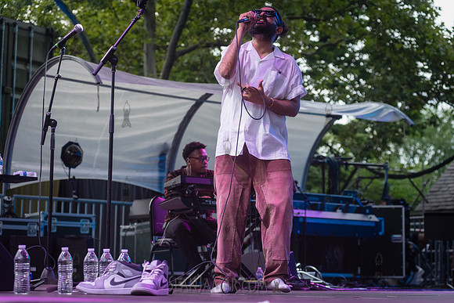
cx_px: 227
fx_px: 1009
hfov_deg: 25.4
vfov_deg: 17.1
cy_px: 152
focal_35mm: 80
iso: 2000
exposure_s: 1/500
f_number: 4
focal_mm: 80
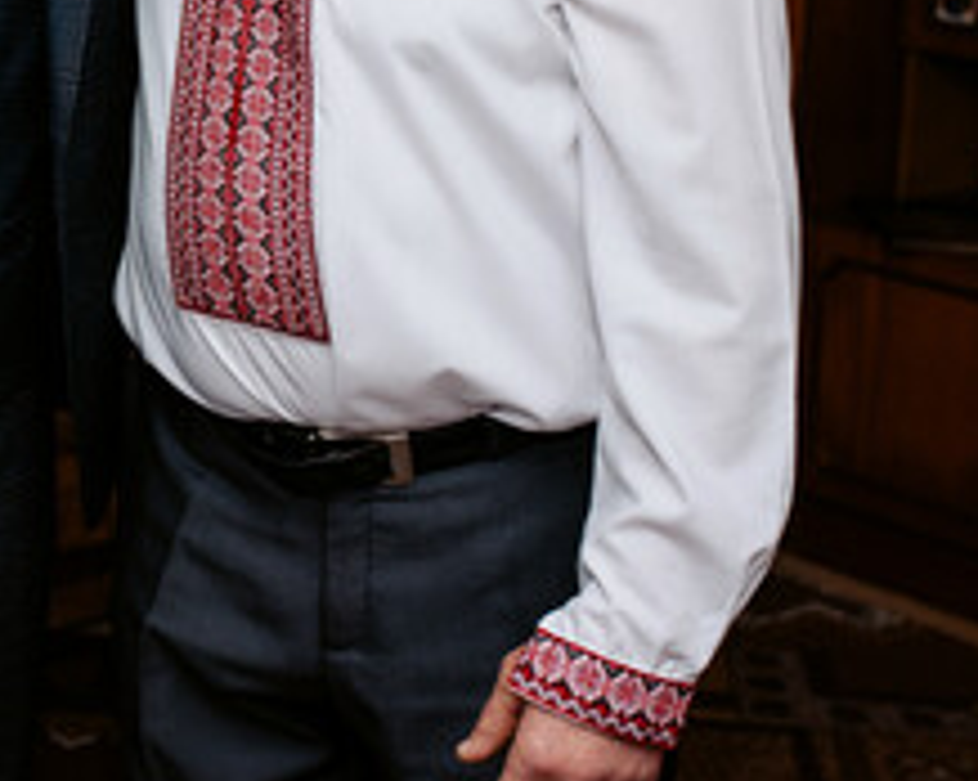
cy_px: -13
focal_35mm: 89
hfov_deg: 20.3
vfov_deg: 16.8
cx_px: -153
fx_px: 2574
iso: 500
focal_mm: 35
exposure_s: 1/250
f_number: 3.2
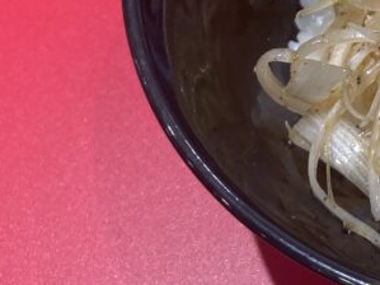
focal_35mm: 96
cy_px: -28
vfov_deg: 15.0
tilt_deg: -54.6
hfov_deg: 18.5
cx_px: 544
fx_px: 1053
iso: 64
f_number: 1.8
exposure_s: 1/50
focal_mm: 3.99
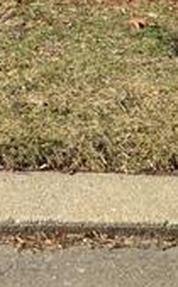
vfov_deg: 14.9
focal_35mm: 116
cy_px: -279
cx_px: -141
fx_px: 904
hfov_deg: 10.6
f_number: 1.68
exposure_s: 1/625
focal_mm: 6.9
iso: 18
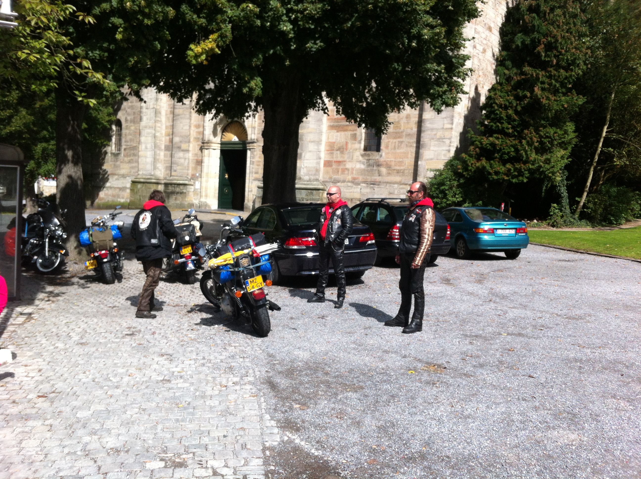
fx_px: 647
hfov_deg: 52.7
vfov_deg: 40.6
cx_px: 320
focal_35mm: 35
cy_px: 240
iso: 80
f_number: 2.8
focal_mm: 3.85
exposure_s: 1/973
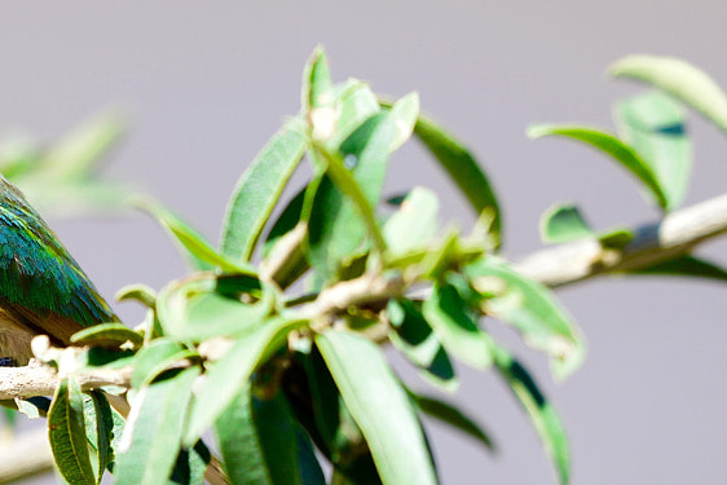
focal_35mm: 826
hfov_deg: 2.5
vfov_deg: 1.7
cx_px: -175
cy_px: 182
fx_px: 16684
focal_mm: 290
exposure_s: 1/320
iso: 200
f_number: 5.6
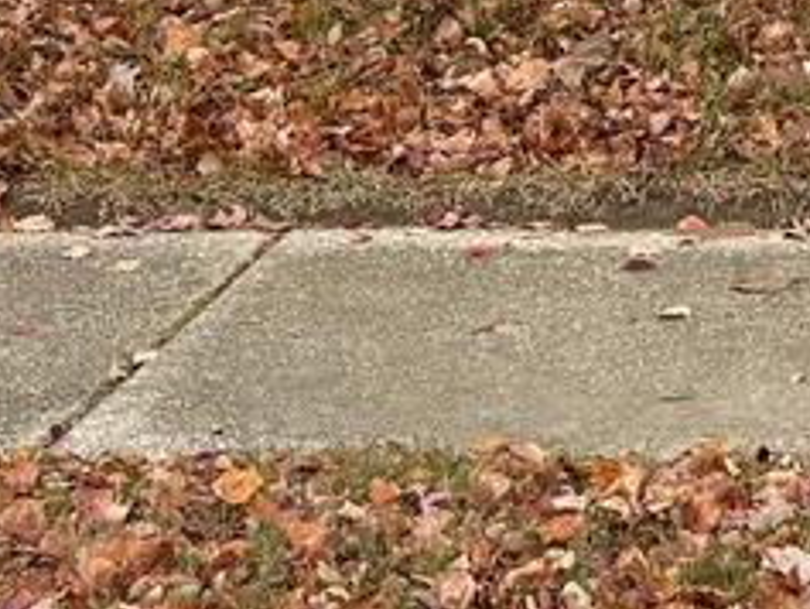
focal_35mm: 146
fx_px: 3418
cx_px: 1494
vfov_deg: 9.4
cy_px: -715
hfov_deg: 12.3
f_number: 1.78
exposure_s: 1/1689
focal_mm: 6.76
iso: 100
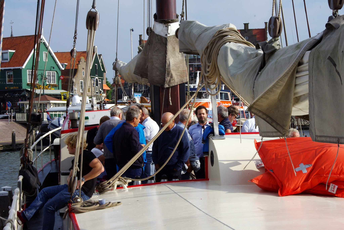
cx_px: 172
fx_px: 783
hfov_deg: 24.8
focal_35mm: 82
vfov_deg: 16.6
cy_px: 115
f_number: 16
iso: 400
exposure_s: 1/250
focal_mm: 55
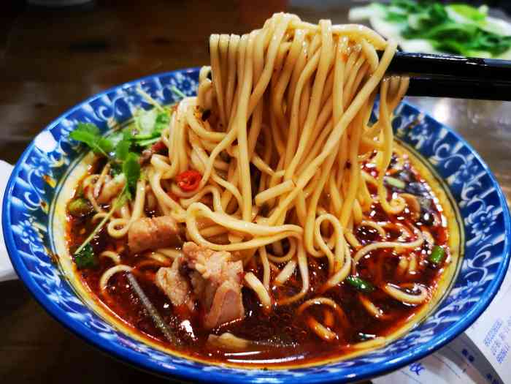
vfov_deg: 51.4
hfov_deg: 65.3
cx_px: 256
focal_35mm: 27
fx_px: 399
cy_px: 192
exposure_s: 1/50
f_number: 1.8
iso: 640
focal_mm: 3.95
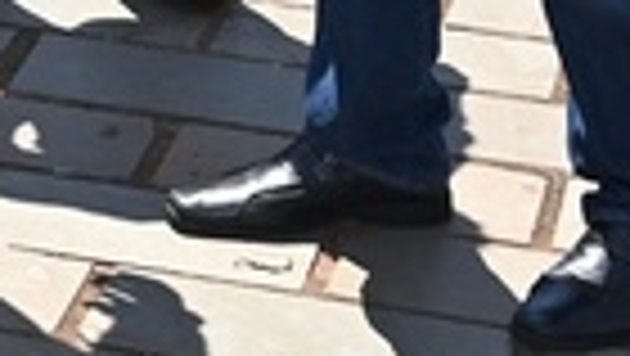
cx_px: -693
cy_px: -831
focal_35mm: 215
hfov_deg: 9.3
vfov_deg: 5.3
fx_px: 3594
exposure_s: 1/200
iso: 100
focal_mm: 32
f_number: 8
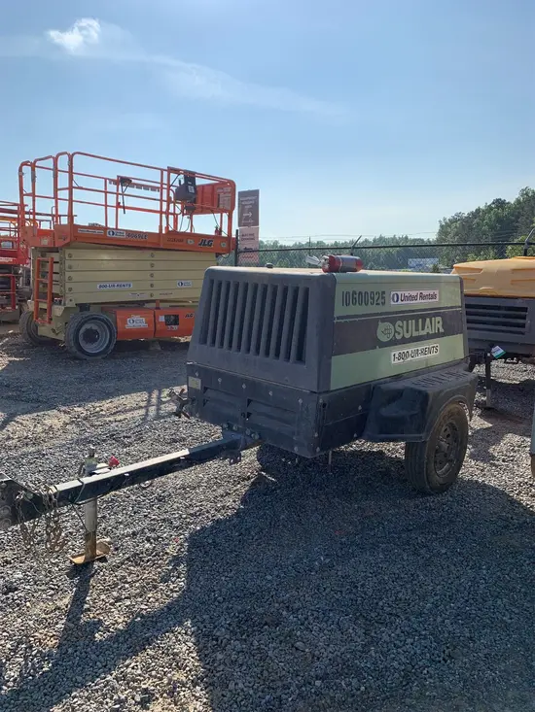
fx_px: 536
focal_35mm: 26
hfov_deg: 53.1
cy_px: 356
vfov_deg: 67.3
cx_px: 268
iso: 25
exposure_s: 1/4902
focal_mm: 4.25
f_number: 1.8
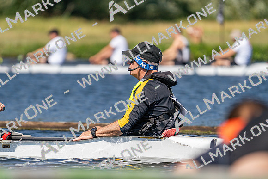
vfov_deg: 3.3
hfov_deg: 5.0
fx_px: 3060
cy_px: 90
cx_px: 134
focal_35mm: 411
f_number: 6.3
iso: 200
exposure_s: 1/2000
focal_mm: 411
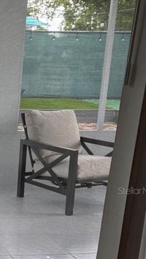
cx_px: -111
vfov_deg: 26.5
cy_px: 190
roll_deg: -1.4
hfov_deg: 13.8
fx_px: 543
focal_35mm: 79
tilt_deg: -14.3
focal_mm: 5.96
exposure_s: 1/120
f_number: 1.6
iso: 50
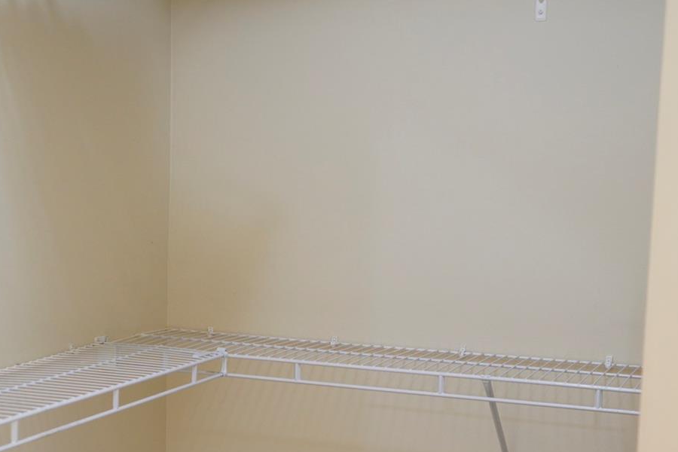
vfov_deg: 21.1
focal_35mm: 64
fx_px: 1205
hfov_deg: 31.4
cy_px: 340
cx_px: 298
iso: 1600
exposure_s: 1/40
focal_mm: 36
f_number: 4
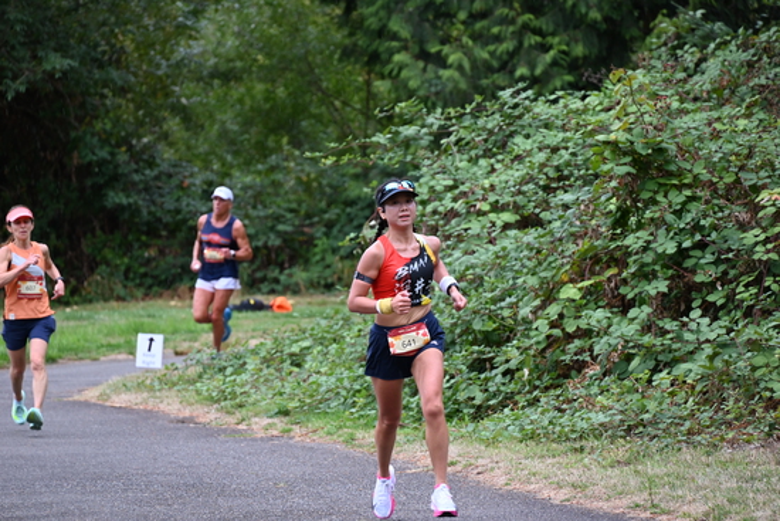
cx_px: 390
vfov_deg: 6.9
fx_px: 4334
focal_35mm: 200
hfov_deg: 10.3
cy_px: 260
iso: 1000
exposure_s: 1/250
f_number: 6.3
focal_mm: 200
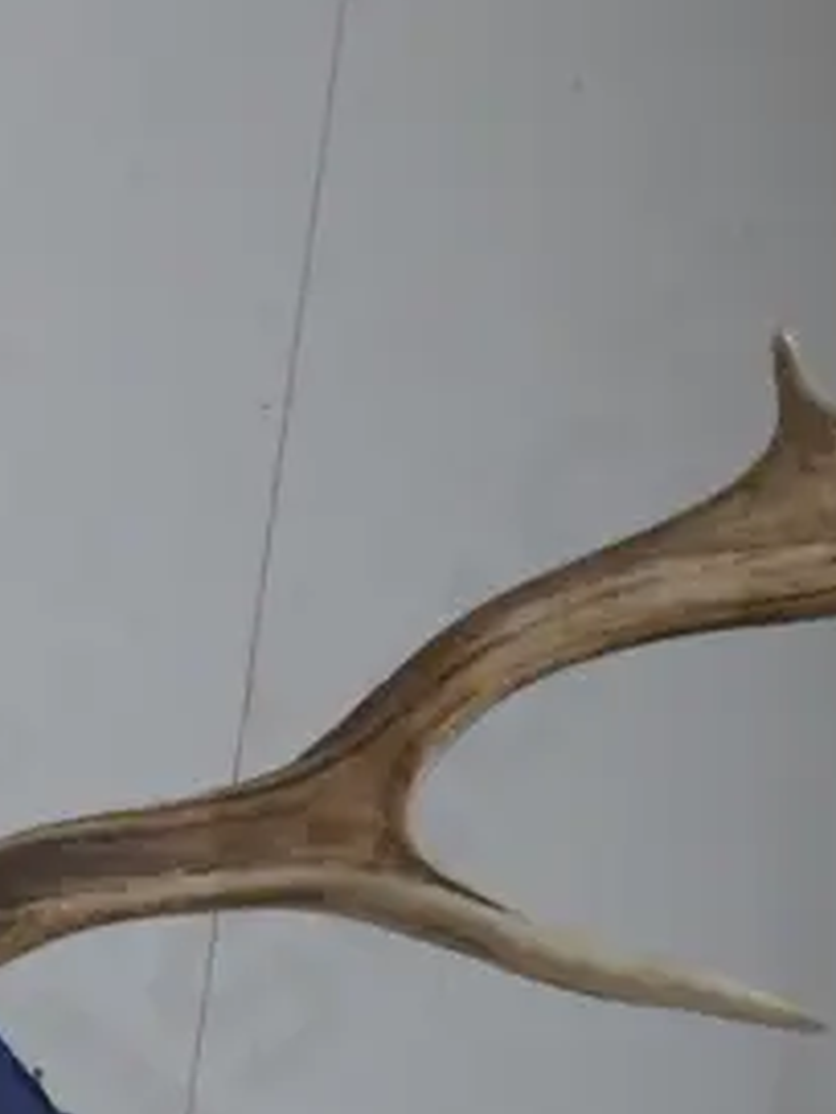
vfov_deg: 11.4
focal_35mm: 173
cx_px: 504
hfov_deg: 8.6
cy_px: 647
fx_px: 5571
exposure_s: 1/60
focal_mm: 23
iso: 1000
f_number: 5.1
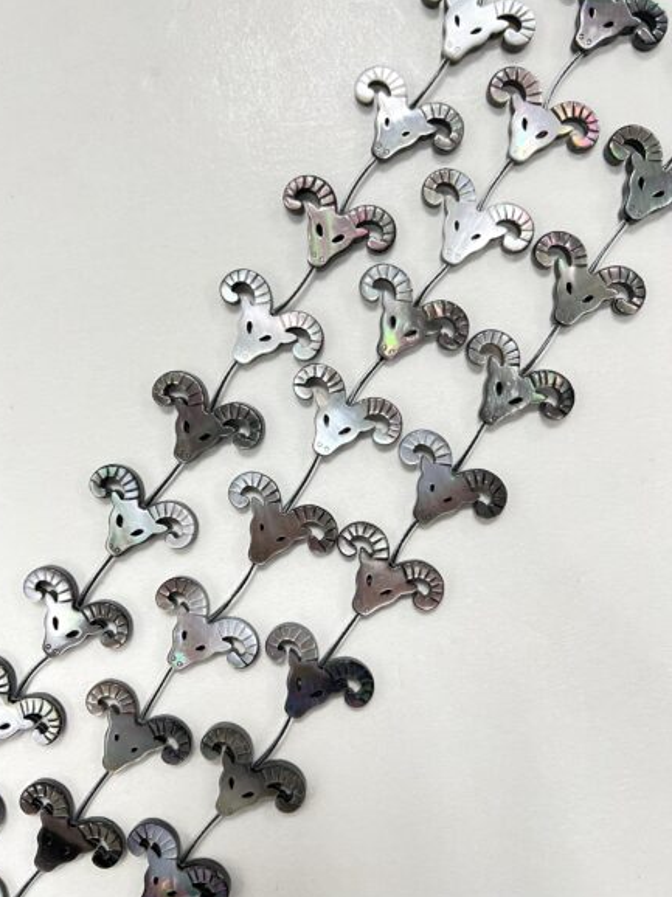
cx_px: 327
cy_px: 438
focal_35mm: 27
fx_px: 699
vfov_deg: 65.3
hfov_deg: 51.3
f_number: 1.5
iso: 100
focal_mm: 5.7
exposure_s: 1/50
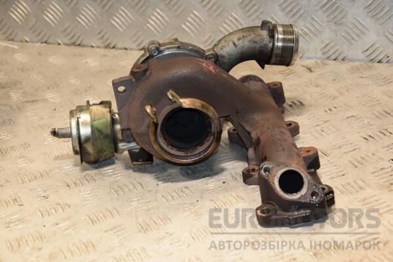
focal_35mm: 87
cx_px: 196
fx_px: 950
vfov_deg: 15.7
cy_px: 131
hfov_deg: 23.4
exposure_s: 1/200
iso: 800
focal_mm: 58
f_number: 5
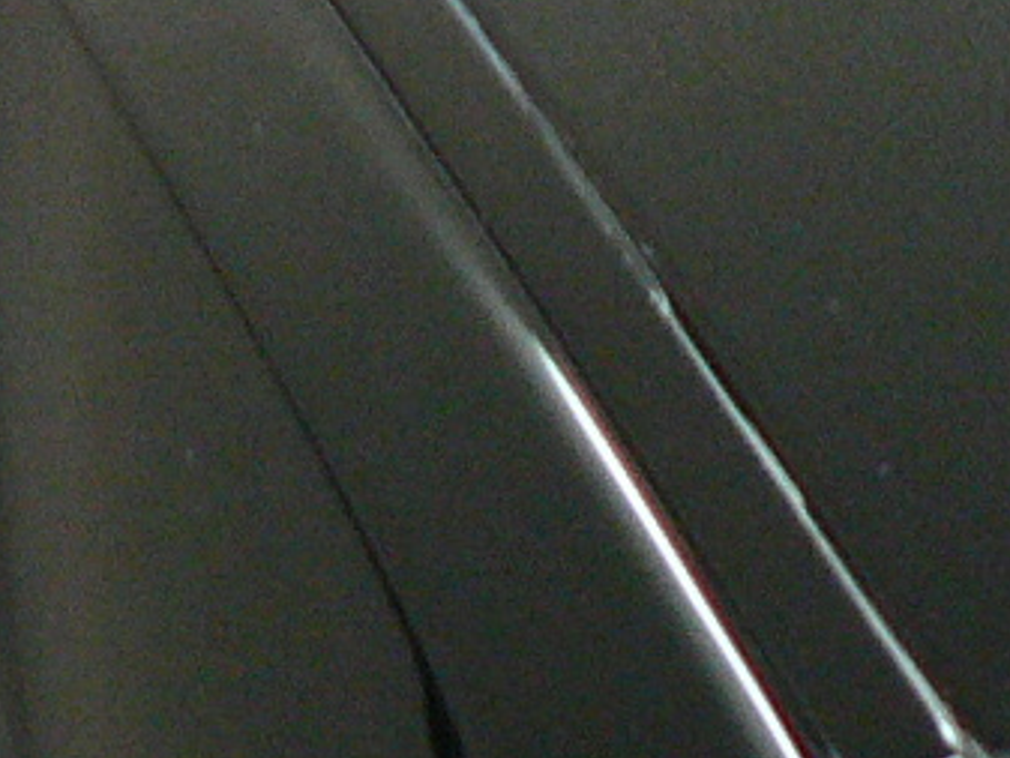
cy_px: 222
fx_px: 4991
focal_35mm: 171
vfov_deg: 8.7
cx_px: 1549
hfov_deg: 11.1
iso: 200
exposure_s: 1/13
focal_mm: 6
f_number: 2.8
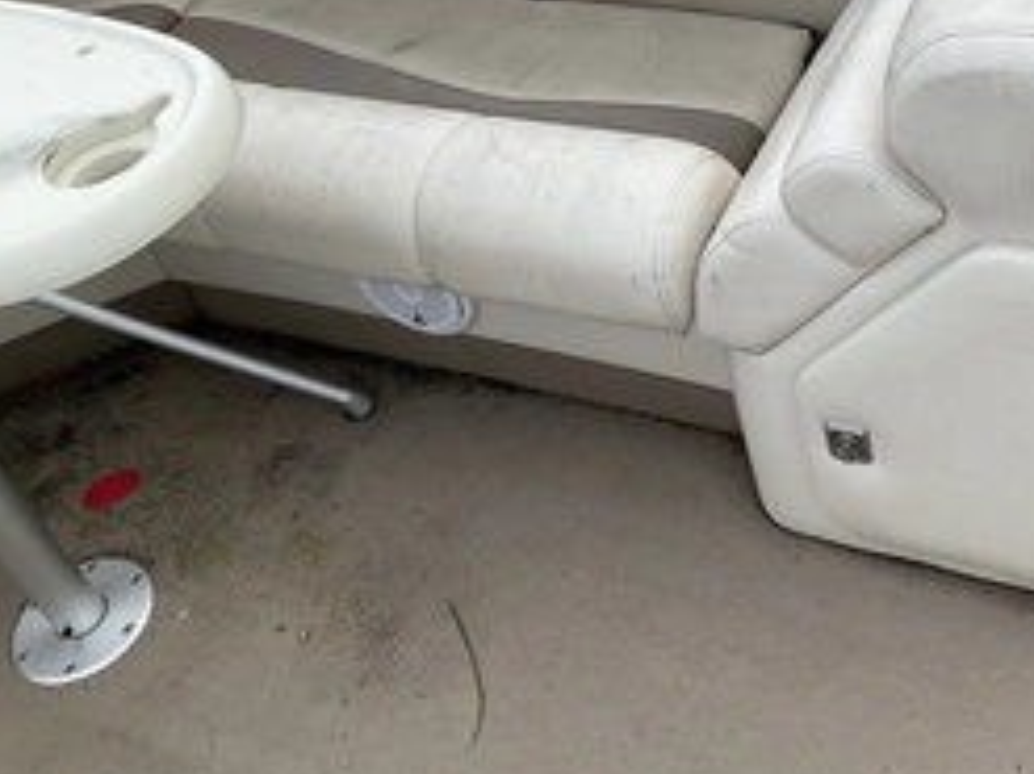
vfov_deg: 30.3
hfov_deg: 39.5
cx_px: 762
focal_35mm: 47
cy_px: 188
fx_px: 1403
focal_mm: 3
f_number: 1.8
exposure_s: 1/180
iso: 20
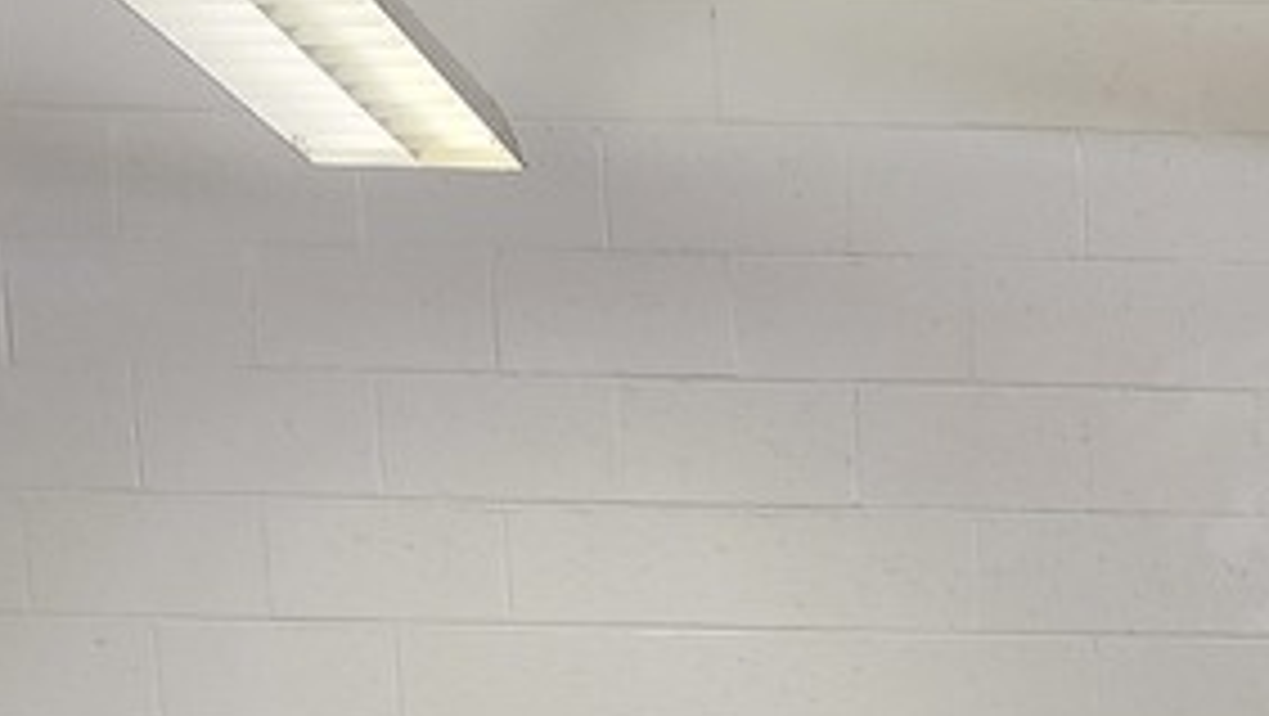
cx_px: 1458
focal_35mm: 91
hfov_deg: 21.9
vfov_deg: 11.5
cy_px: 1603
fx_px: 3064
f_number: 1.8
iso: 250
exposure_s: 1/120
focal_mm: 5.54
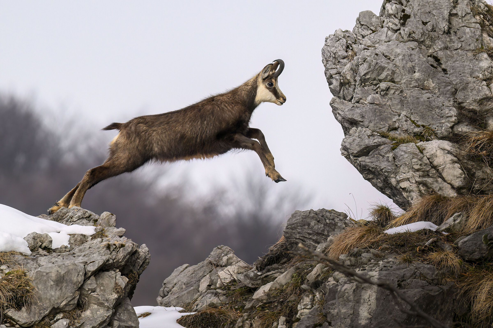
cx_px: 246
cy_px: 164
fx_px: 12322
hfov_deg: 2.3
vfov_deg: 1.5
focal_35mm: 900
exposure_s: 1/3200
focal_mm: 600
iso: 1000
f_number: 8
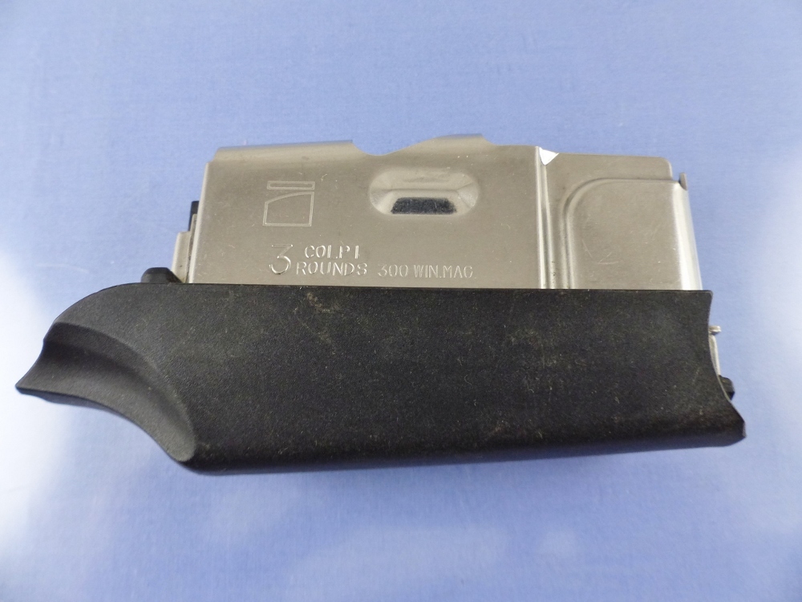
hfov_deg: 69.4
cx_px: 401
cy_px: 301
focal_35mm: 25
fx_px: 579
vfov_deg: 54.9
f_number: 2.8
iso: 250
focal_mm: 4.5
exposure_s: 1/60
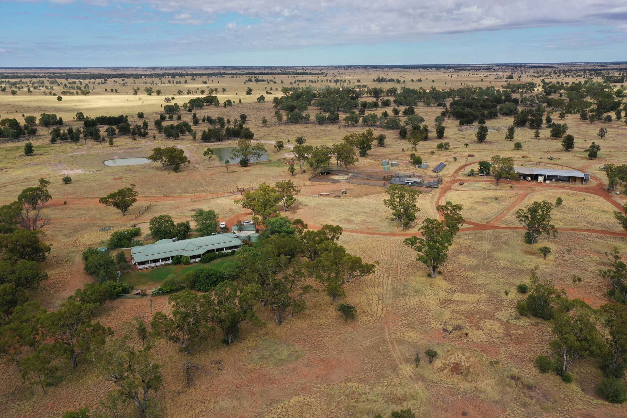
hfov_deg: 65.5
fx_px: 488
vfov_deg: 46.4
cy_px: 209
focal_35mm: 28
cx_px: 314
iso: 100
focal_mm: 10.26
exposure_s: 1/500
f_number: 6.3
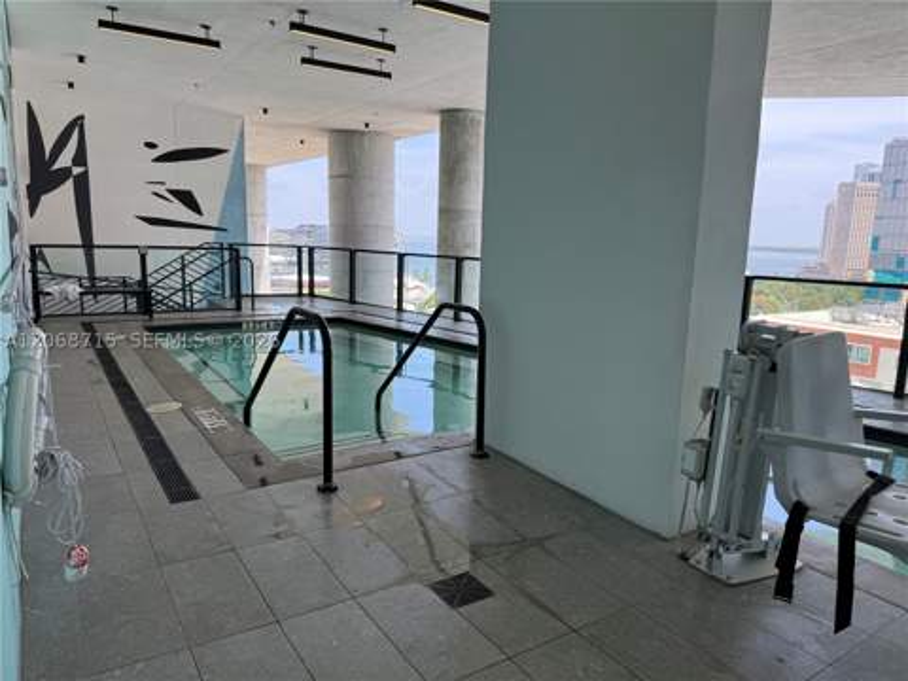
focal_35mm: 24
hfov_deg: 71.6
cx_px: 454
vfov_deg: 56.8
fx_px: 630
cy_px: 340
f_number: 1.78
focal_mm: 6.76
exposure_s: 1/665
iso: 80
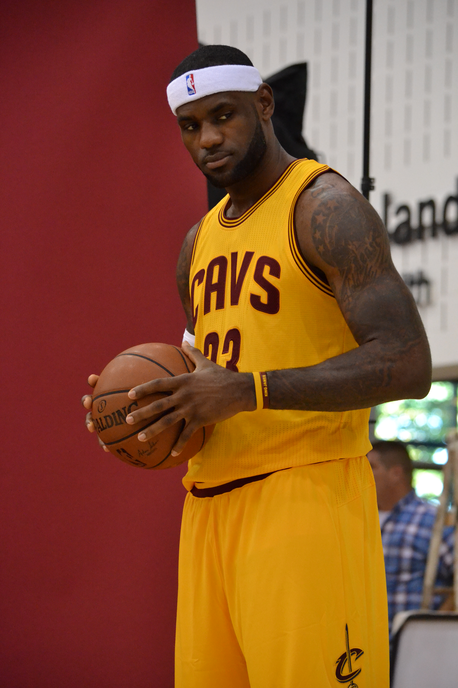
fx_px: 3320
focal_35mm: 174
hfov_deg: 7.9
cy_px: 344
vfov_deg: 11.8
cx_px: 229
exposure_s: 1/320
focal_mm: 116
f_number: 4.8
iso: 3200
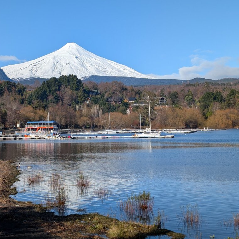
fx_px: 453
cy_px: 119
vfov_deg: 29.6
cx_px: 86
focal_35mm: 58
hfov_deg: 29.4
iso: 20
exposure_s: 1/1812
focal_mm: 6.9
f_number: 1.68
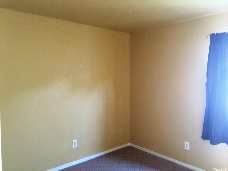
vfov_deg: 48.2
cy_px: 86
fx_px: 191
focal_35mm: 29
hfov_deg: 61.7
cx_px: 114
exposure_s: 1/4
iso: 80
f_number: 2.2
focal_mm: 4.15
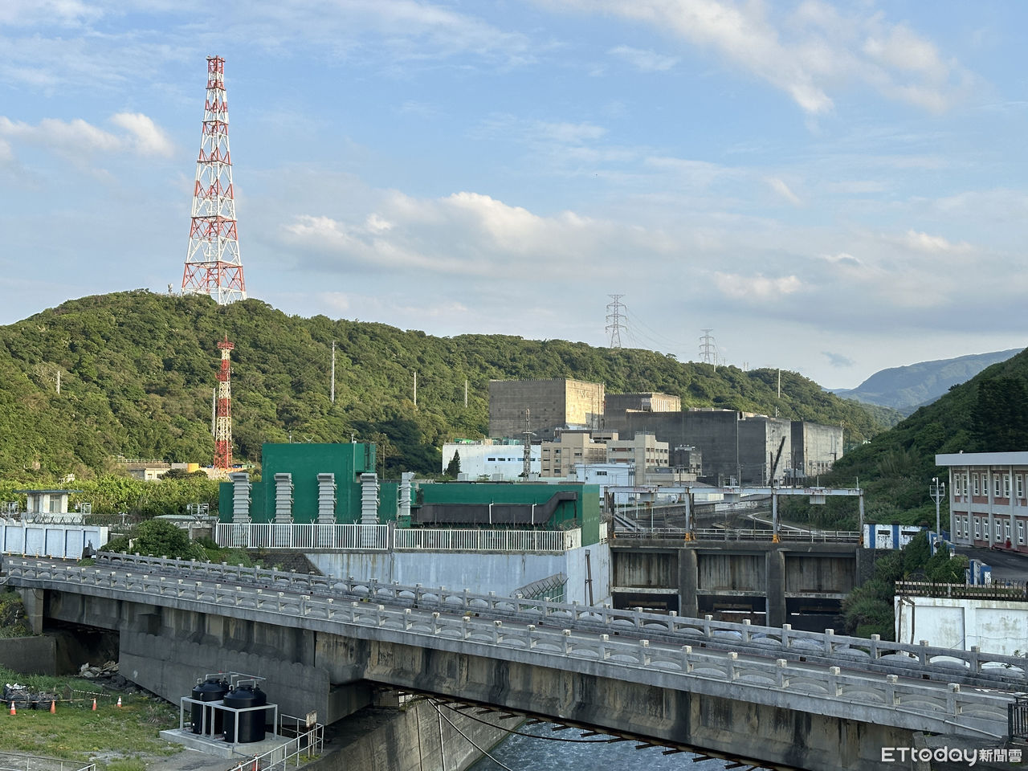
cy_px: 386
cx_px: 514
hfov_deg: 39.7
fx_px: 1425
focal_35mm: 48
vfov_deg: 30.3
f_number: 1.78
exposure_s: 1/1815
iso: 64
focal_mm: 6.86
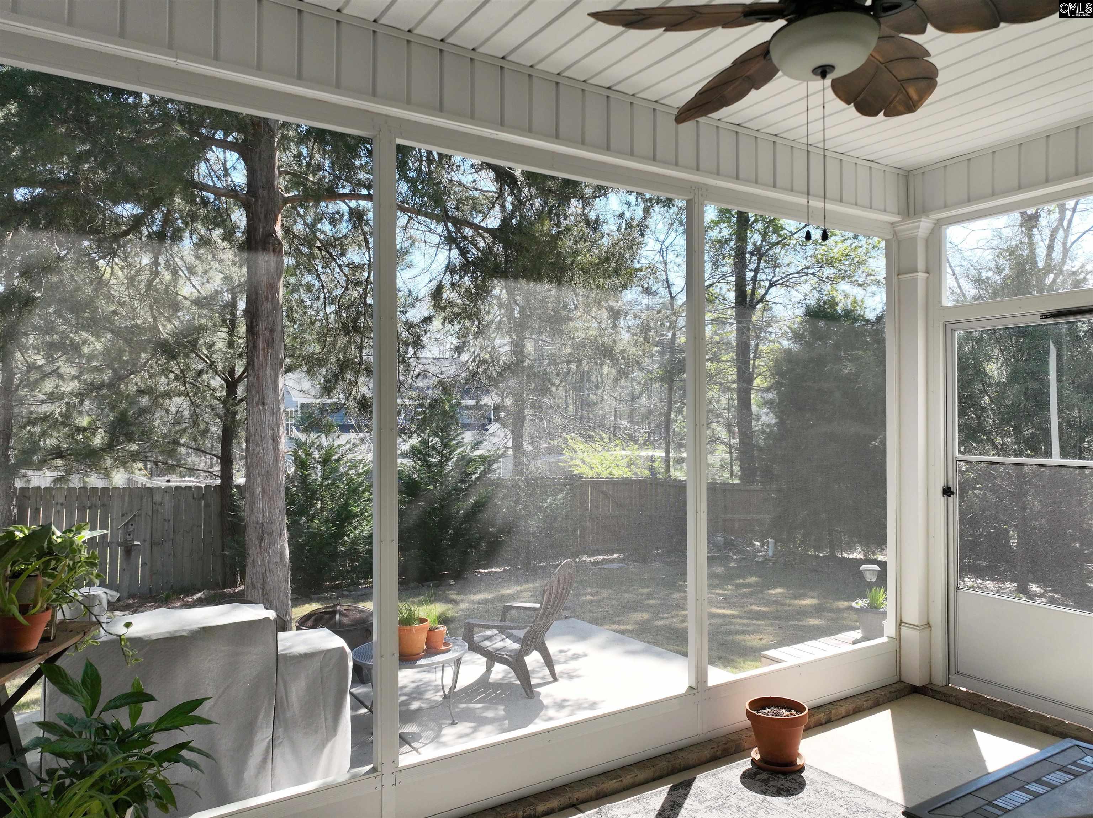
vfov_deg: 56.8
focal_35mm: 24
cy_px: 409
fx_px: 757
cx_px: 546
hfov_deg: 71.6
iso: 300
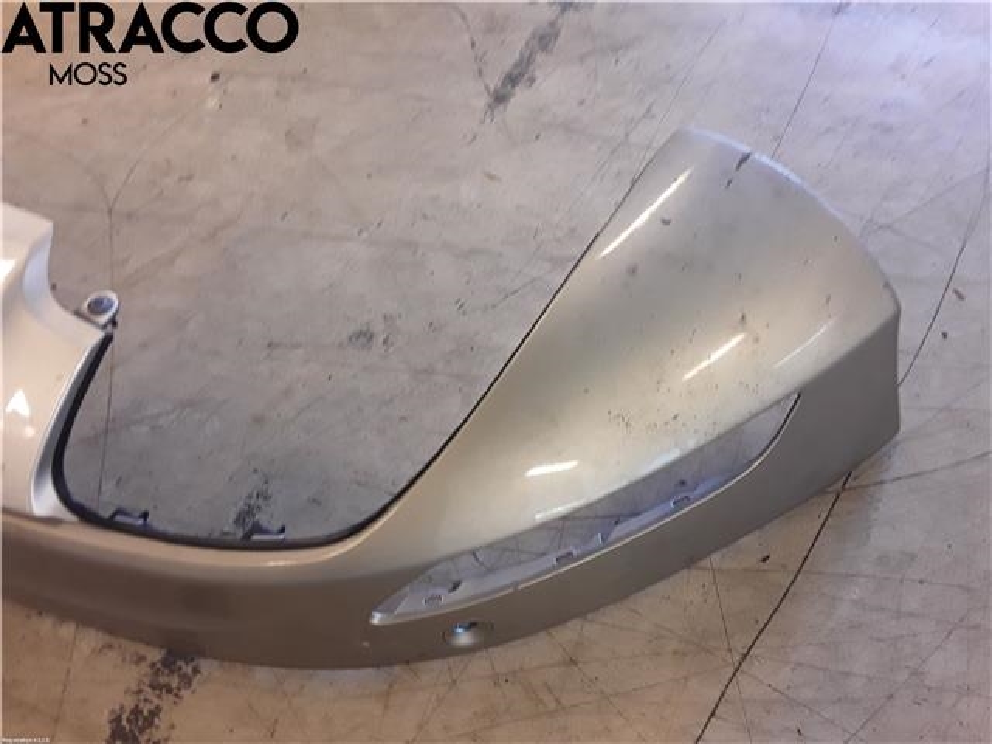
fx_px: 802
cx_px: 496
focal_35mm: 28
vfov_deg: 49.7
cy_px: 372
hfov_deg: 63.4
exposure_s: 1/50
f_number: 1.9
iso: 80
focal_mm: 2.91
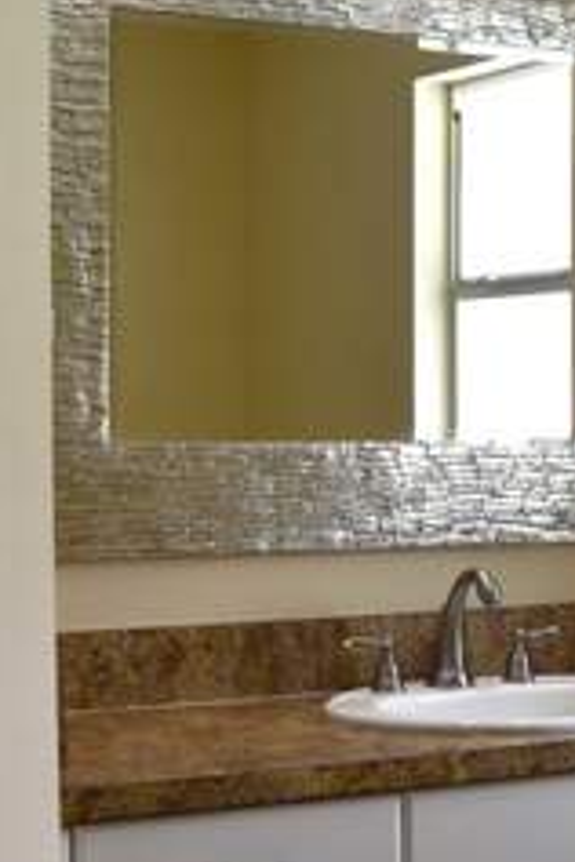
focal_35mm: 82
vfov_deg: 24.8
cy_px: 426
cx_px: 448
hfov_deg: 16.5
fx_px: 1964
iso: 400
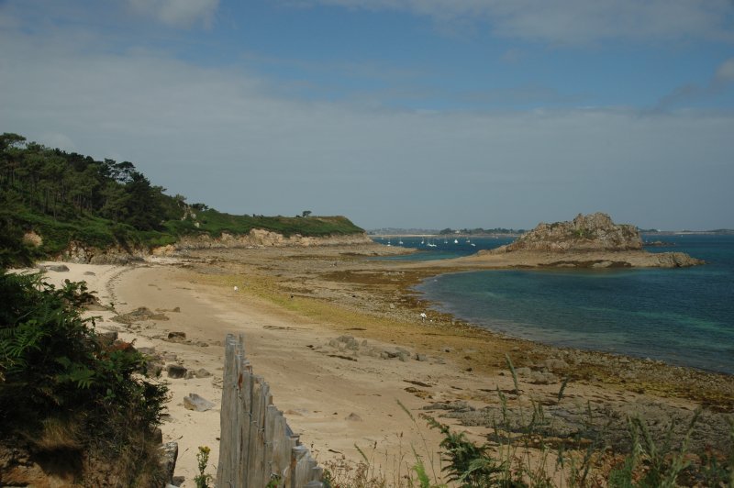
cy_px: 244
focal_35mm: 40
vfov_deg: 33.0
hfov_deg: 48.0
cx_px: 367
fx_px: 825
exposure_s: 1/125
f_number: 10
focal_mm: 27
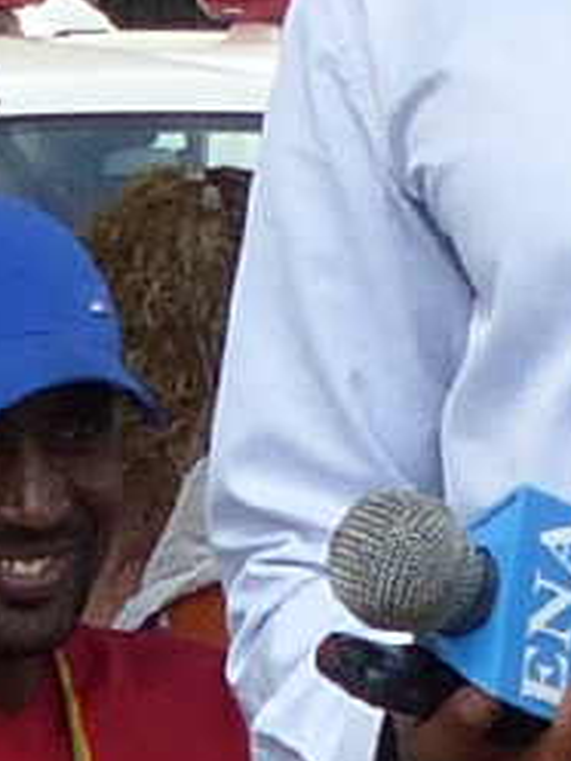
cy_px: 371
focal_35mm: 145
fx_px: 3189
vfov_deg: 13.6
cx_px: 635
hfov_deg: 10.1
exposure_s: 1/500
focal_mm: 6.4
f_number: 4
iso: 100
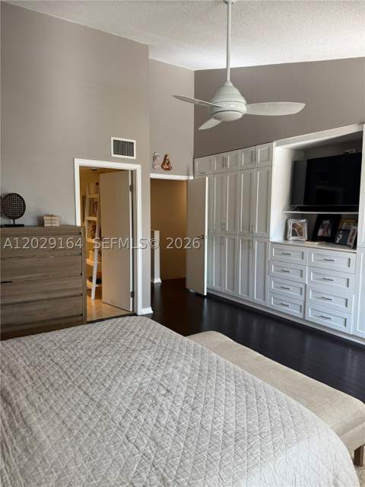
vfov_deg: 71.6
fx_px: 337
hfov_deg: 56.8
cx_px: 182
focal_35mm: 24
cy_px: 244
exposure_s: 1/121
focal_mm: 6.76
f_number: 1.78
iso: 100
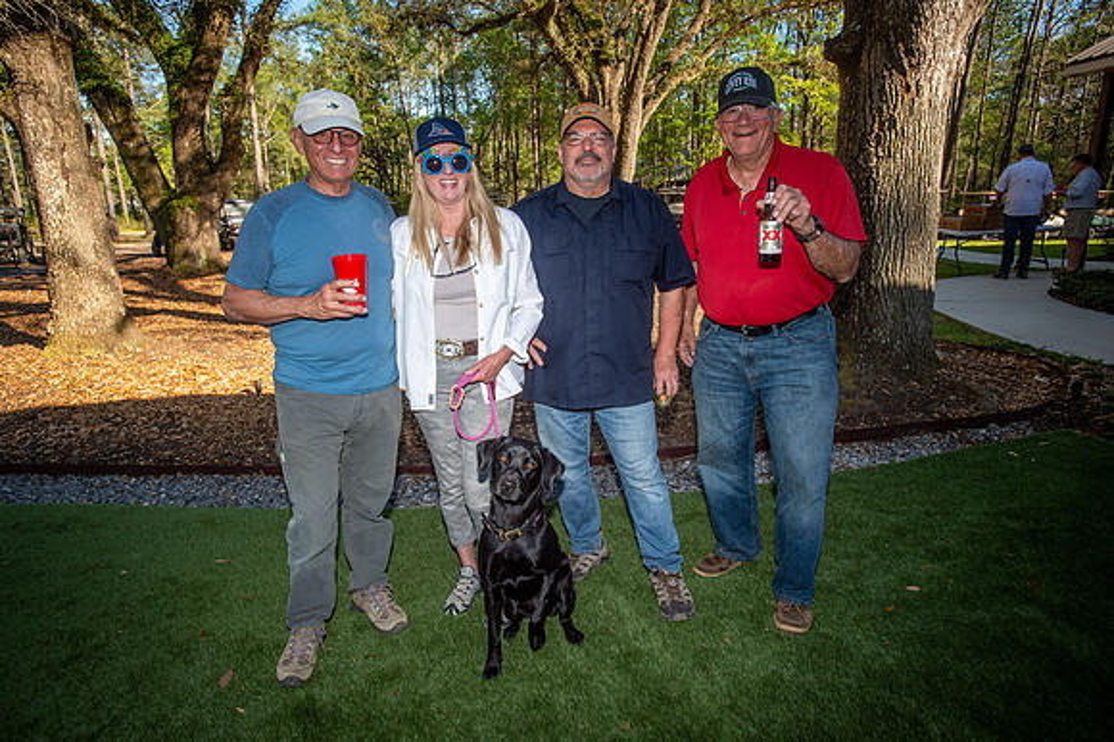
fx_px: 680
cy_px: 371
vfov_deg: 57.2
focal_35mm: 22
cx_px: 557
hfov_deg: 78.6
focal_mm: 22
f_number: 5.6
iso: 160
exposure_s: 1/250
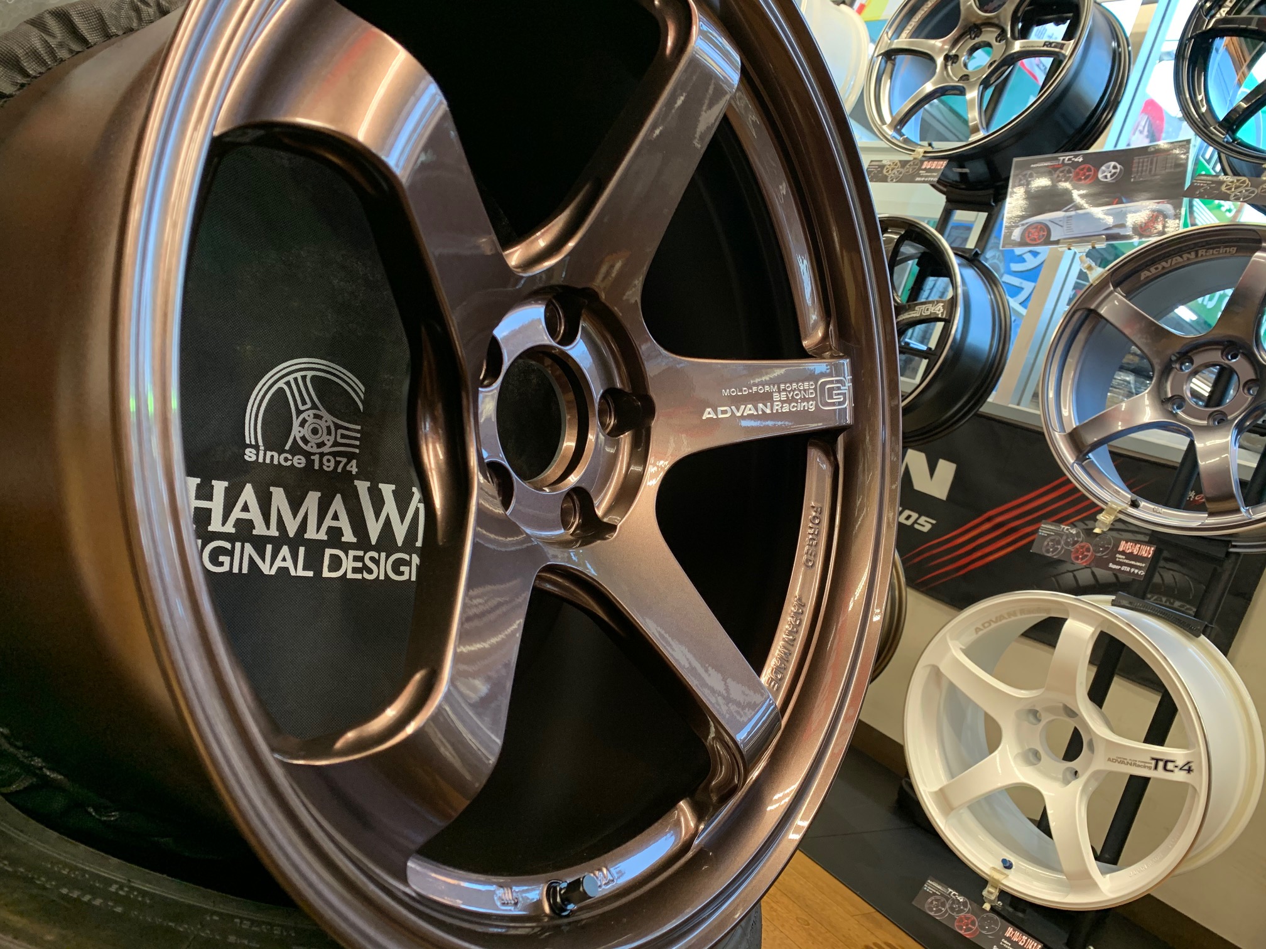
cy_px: 474
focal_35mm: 26
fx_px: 951
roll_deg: -18.7
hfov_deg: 67.3
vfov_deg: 53.1
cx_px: 633
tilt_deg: -6.4
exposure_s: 1/50
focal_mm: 4.25
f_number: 1.8
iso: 100
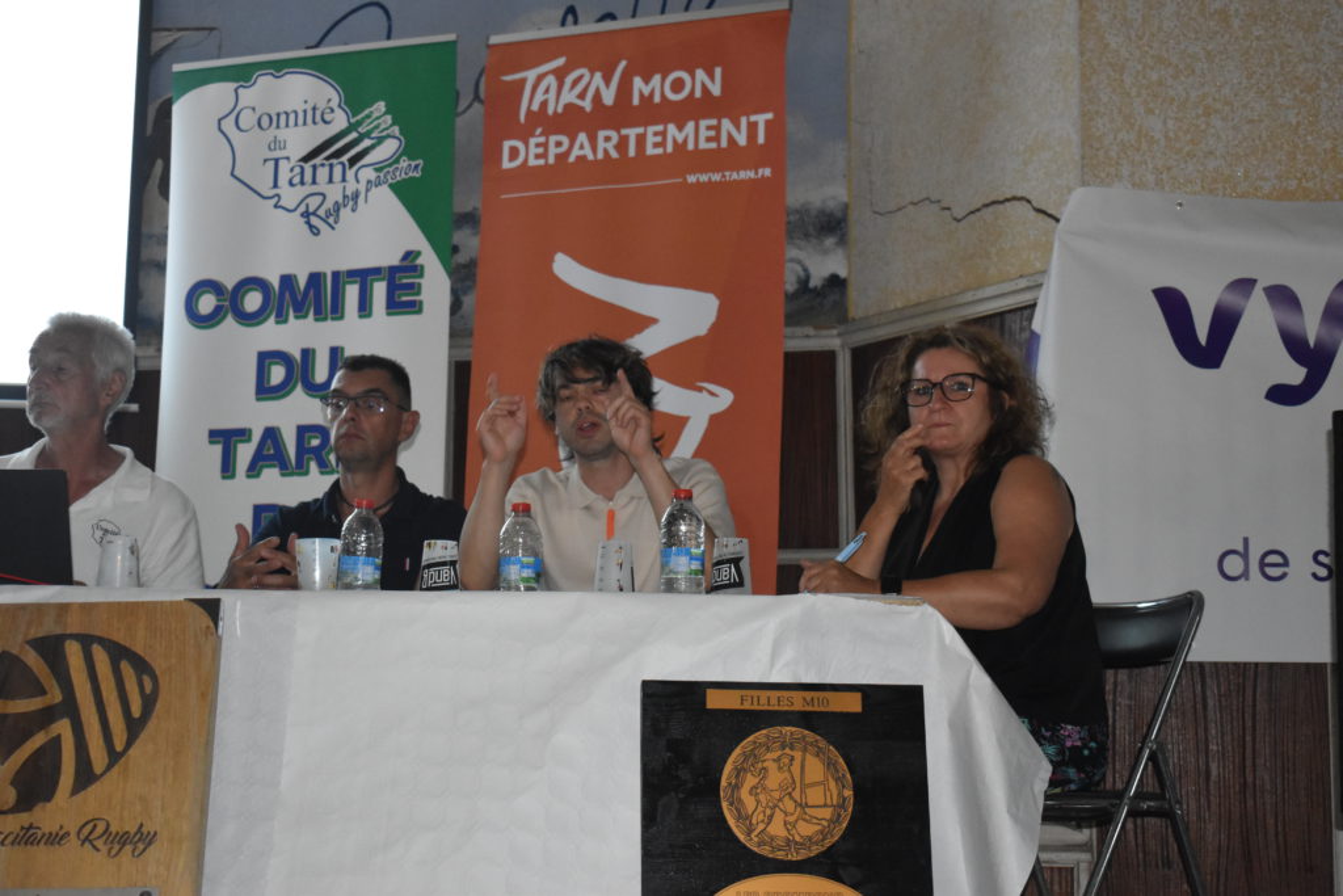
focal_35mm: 57
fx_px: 2127
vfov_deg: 23.8
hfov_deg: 35.0
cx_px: 672
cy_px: 448
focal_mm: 38
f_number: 4.8
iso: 3200
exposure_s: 1/60
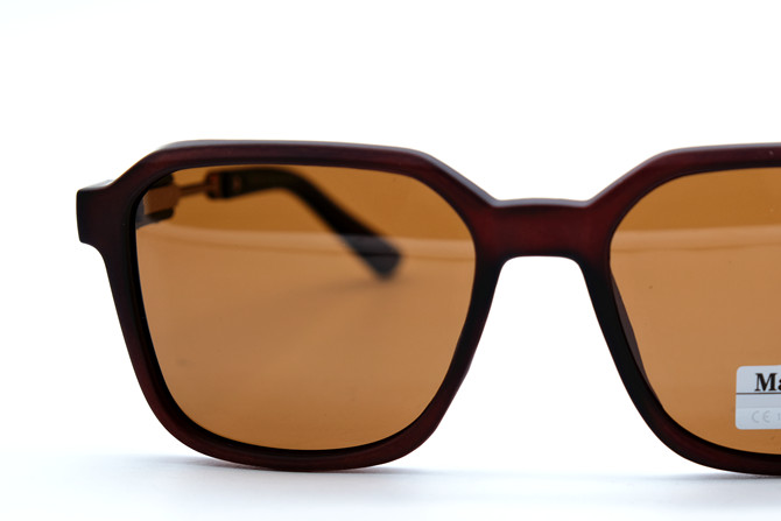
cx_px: 564
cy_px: 304
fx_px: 1909
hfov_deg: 22.9
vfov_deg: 15.5
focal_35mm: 88
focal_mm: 39
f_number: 5
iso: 160
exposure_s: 1/125
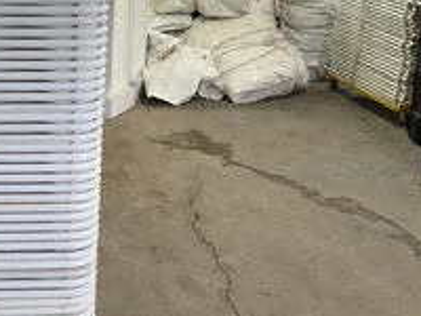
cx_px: 21
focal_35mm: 58
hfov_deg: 31.3
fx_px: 705
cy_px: 107
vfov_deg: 25.1
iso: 160
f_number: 1.8
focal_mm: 3
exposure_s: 1/60
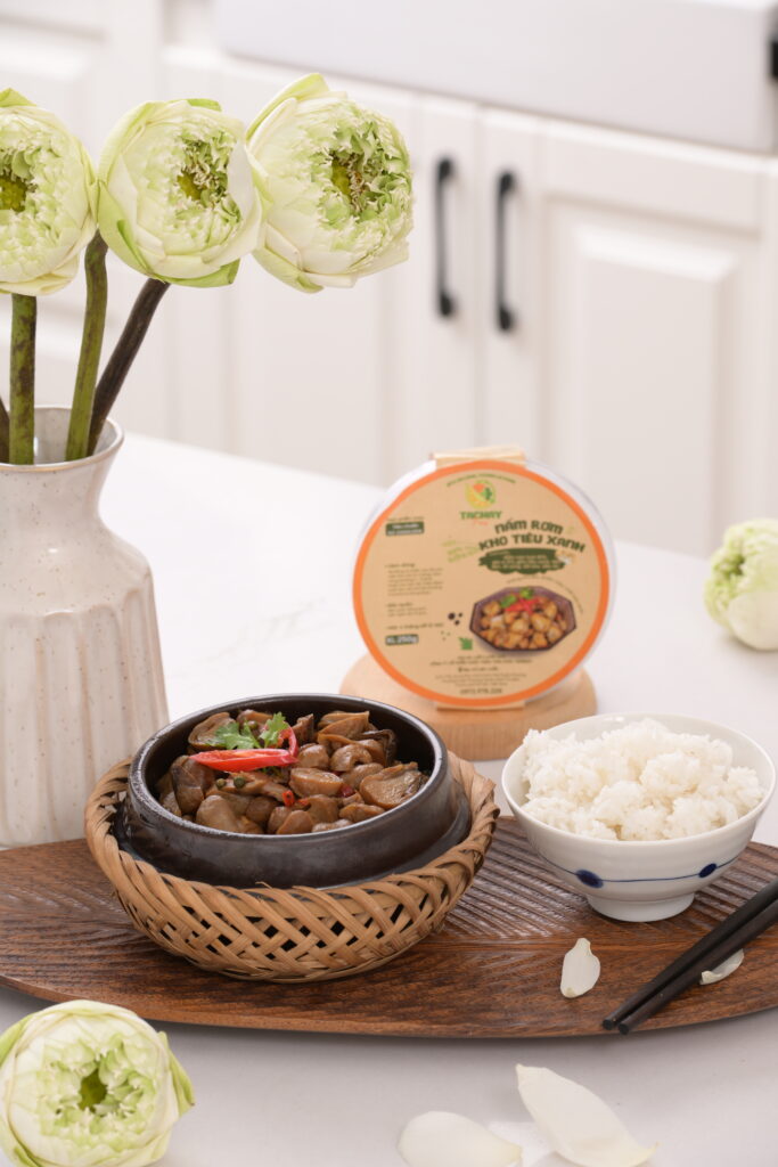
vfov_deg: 15.8
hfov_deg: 10.6
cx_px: 389
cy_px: 584
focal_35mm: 130
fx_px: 4212
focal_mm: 130
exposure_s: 1/125
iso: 100
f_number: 8
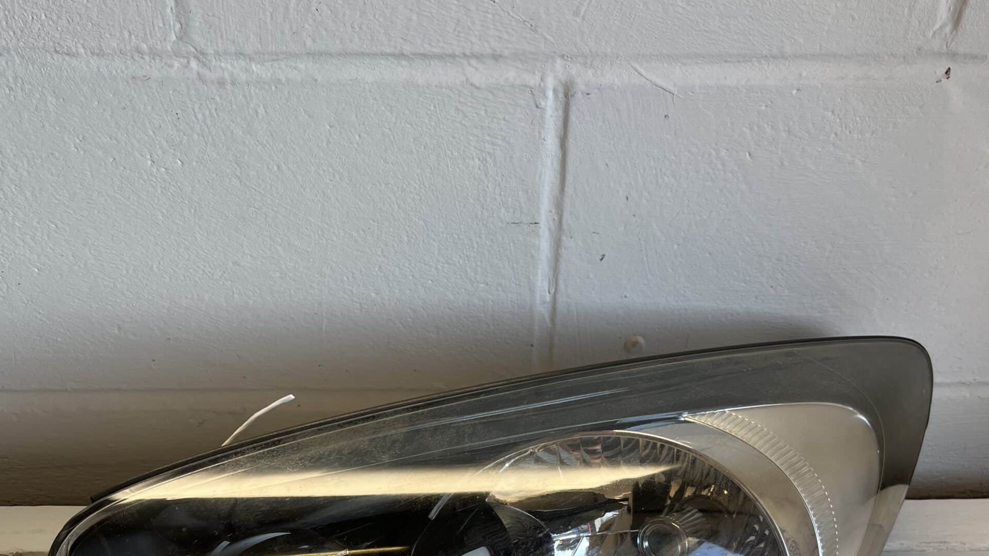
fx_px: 996
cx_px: 492
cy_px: 555
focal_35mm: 38
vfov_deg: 29.2
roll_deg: -0.7
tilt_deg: -38.7
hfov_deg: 52.8
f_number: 1.6
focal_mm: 5.1
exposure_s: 1/209
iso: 40
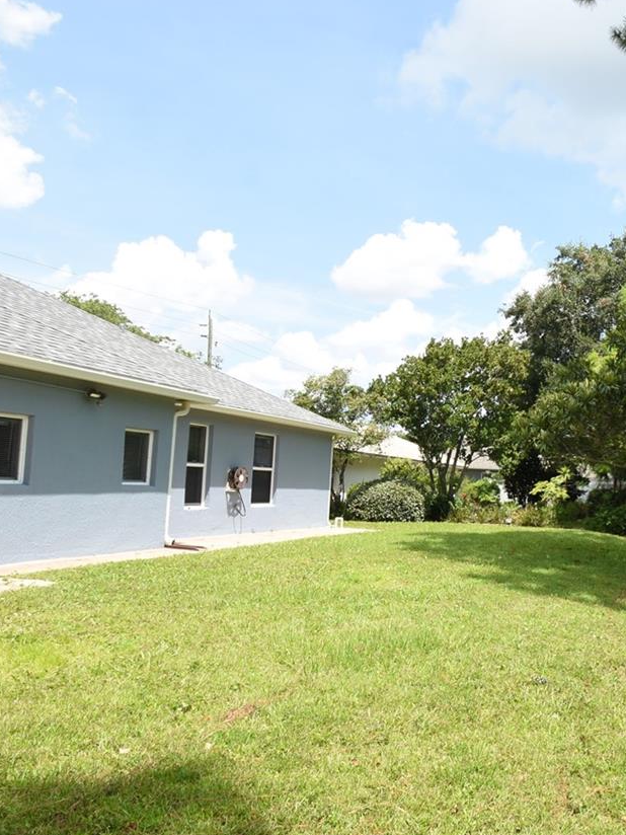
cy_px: 450
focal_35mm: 28
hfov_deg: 43.4
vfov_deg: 63.4
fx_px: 675
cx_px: 612
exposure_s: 1/160
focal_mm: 10
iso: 100
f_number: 6.3
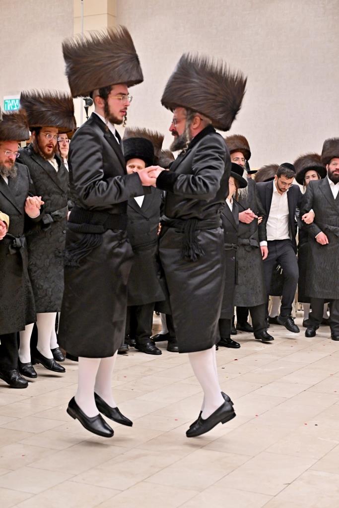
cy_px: 254
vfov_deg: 35.6
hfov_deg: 24.2
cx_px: 170
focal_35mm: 56
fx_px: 791
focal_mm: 56
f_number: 4
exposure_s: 1/250
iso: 1250
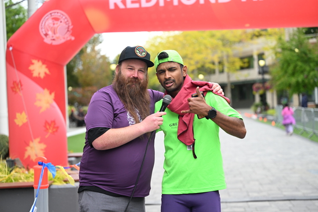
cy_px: 106
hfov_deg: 28.8
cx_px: 159
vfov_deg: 19.5
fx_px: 618
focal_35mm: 70
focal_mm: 70
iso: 640
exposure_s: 1/1600
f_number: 2.8
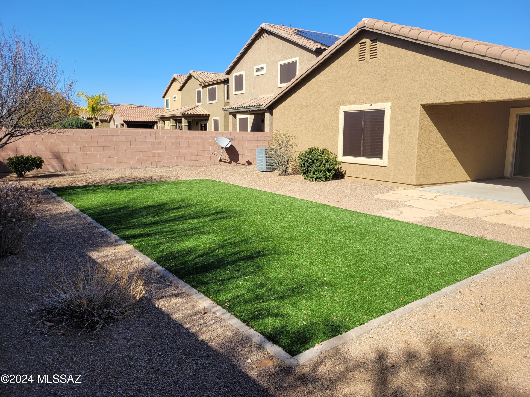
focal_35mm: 26
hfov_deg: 67.3
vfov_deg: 53.1
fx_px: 398
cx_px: 265
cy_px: 198
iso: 40
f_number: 1.8
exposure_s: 1/1819
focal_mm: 5.4
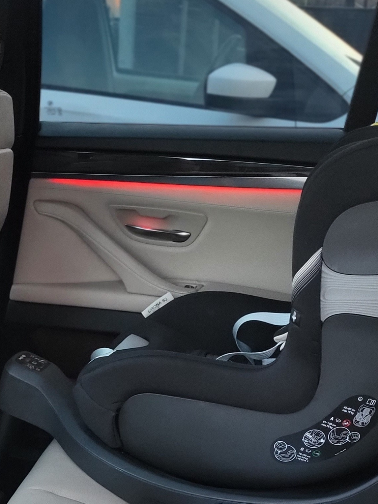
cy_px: 520
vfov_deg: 26.8
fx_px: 990
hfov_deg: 21.4
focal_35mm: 68
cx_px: 98
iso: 250
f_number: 1.8
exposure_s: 1/50
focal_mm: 5.4
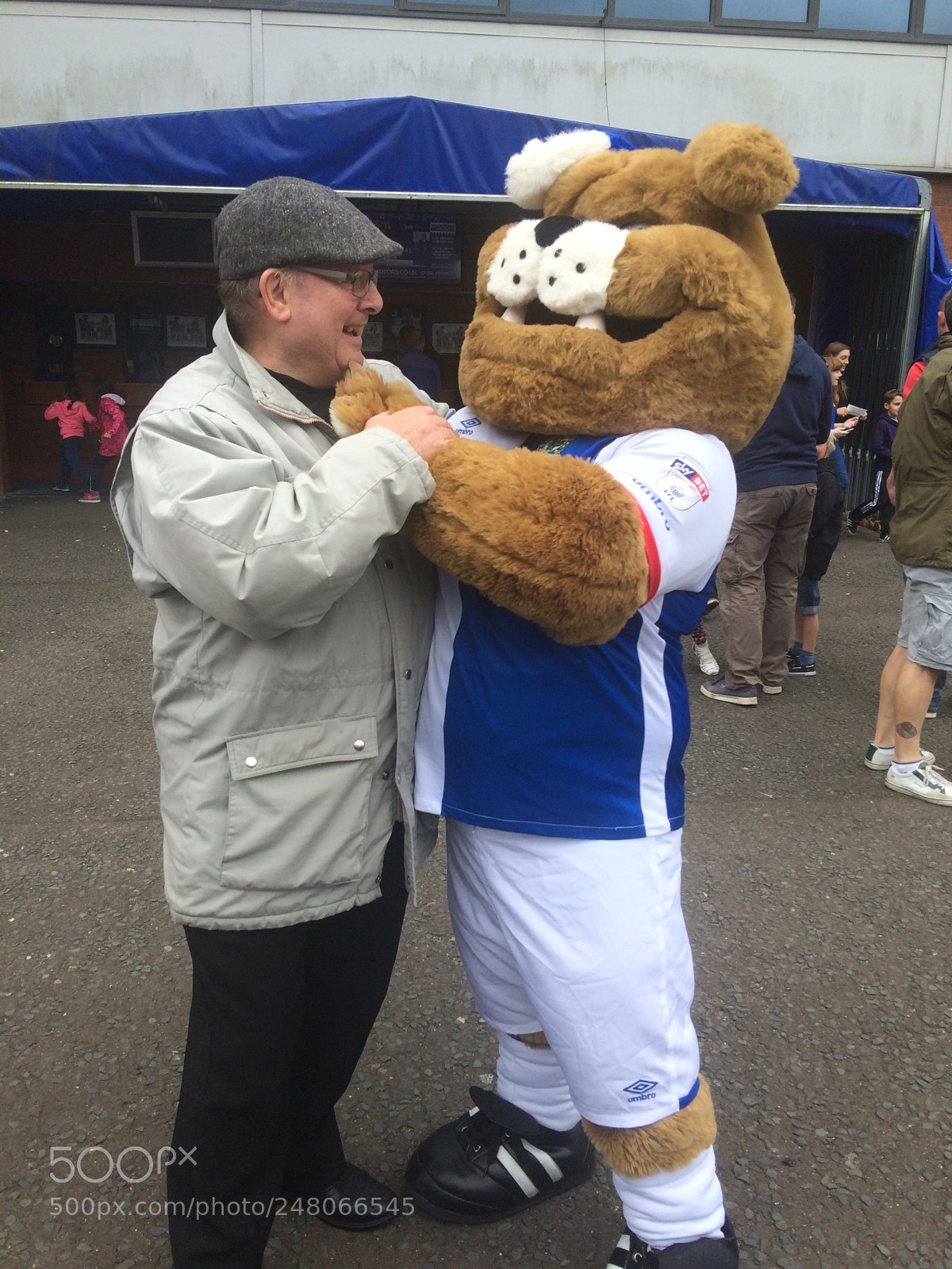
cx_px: 476
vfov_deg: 61.7
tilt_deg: -14.4
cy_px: 634
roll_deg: -1.1
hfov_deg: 48.2
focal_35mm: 29
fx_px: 1063
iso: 32
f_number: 2.2
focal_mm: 4.15
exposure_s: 1/578
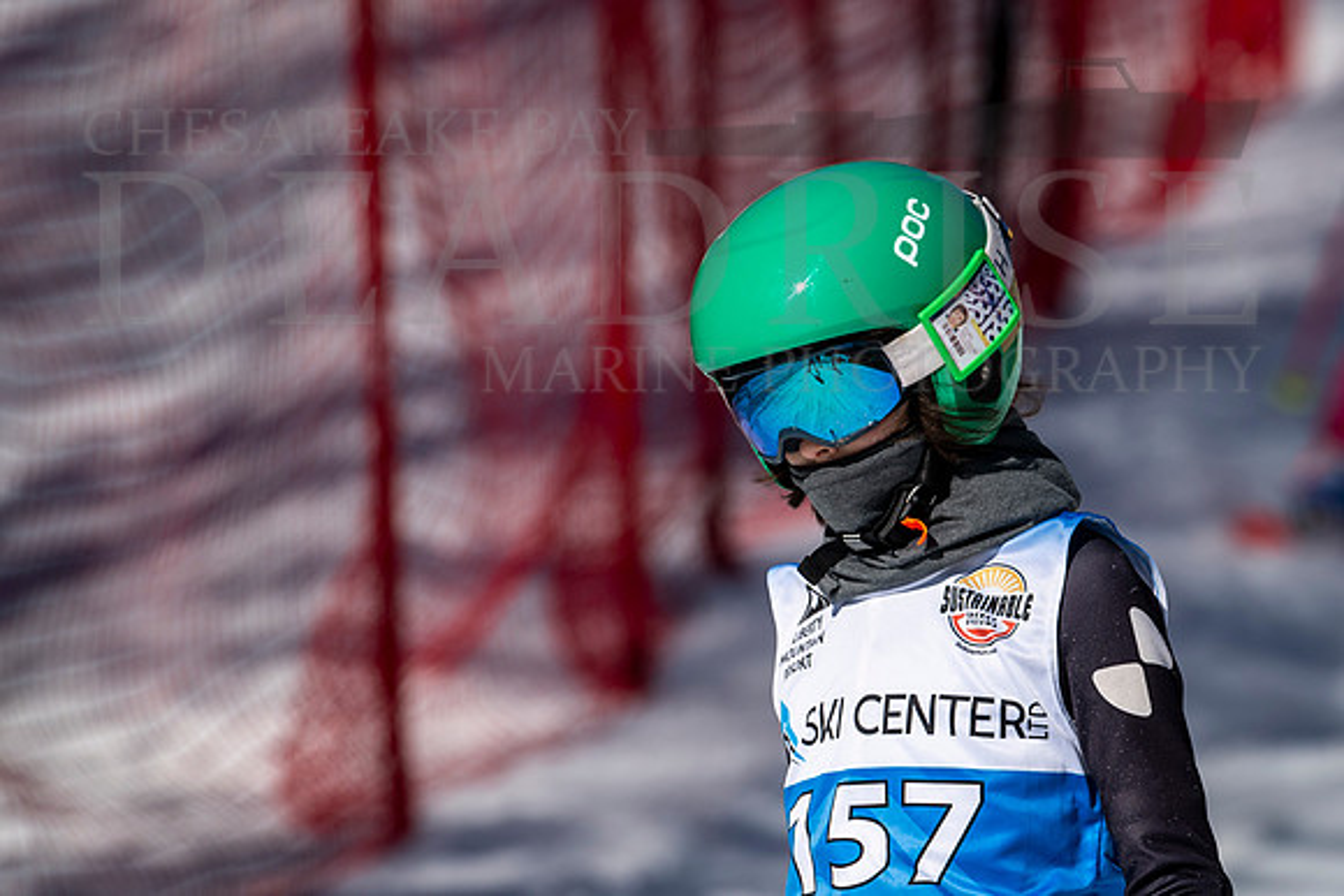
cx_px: 934
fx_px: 21513
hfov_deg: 3.6
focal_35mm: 576
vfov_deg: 2.4
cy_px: 252
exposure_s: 1/2000
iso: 200
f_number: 8
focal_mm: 400
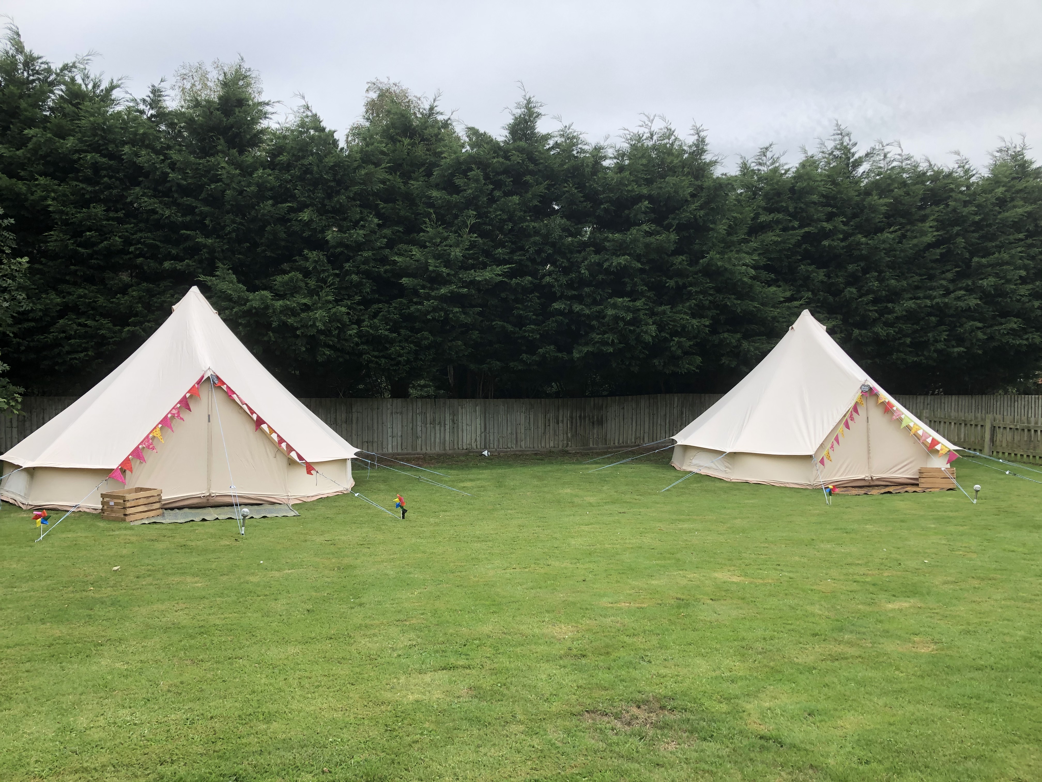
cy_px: 391
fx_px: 843
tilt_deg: -0.6
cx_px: 521
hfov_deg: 63.4
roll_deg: -0.4
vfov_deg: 49.7
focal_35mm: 28
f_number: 1.8
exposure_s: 1/314
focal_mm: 3.99
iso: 20
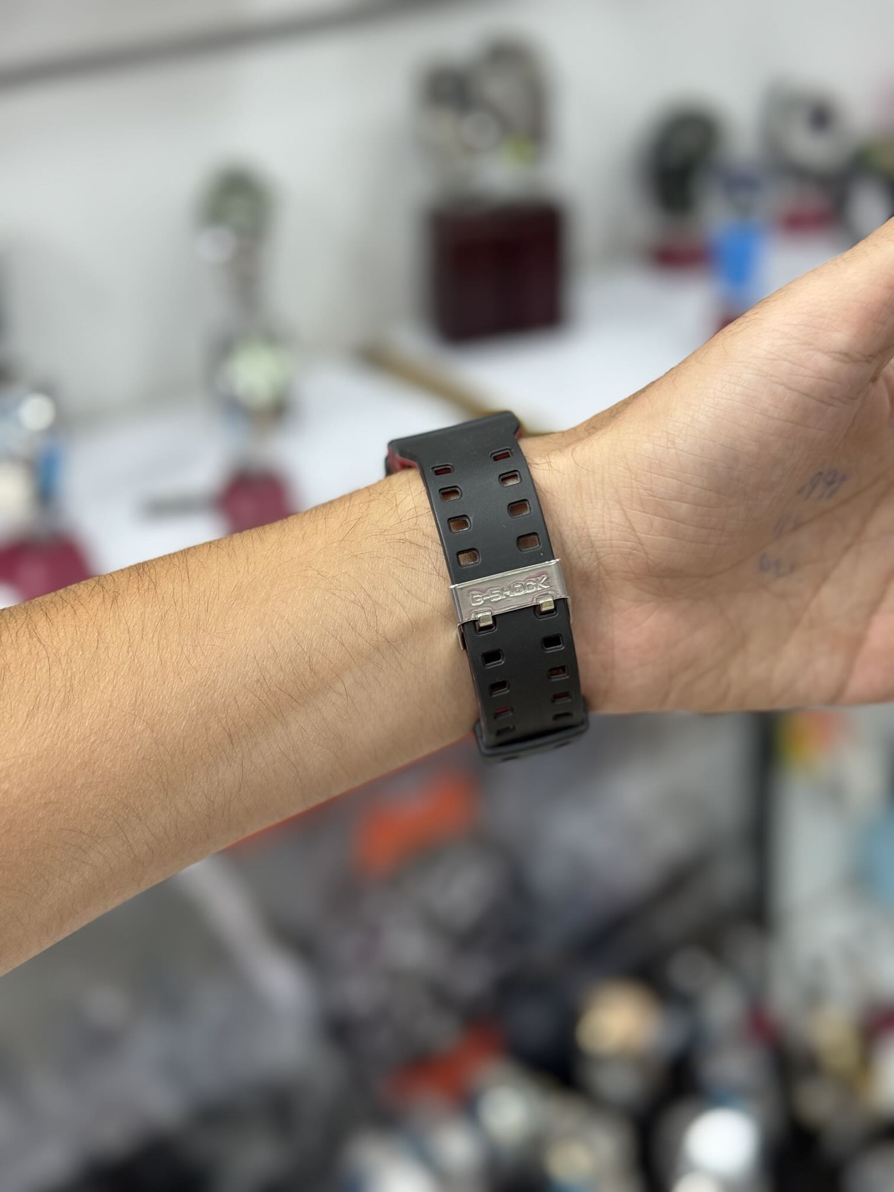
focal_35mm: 48
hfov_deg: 30.3
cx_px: 447
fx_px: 1653
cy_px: 596
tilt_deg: -25.9
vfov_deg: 39.7
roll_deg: +5.3
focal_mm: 6.76
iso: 64
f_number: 1.78
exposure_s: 1/100
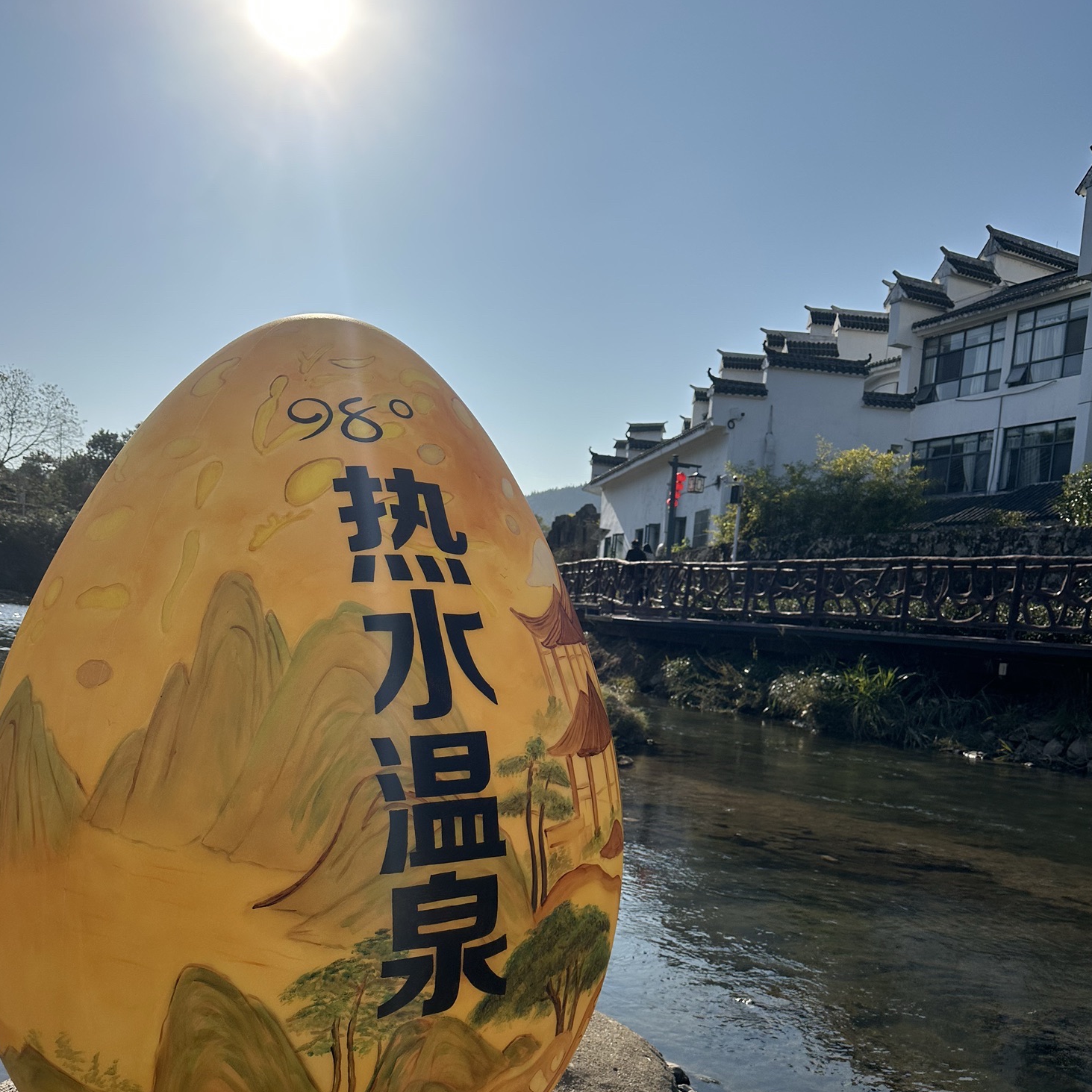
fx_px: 1035
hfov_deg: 55.6
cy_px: 706
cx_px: 540
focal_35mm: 29
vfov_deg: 54.7
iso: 80
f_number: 1.78
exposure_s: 1/10753
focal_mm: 6.86
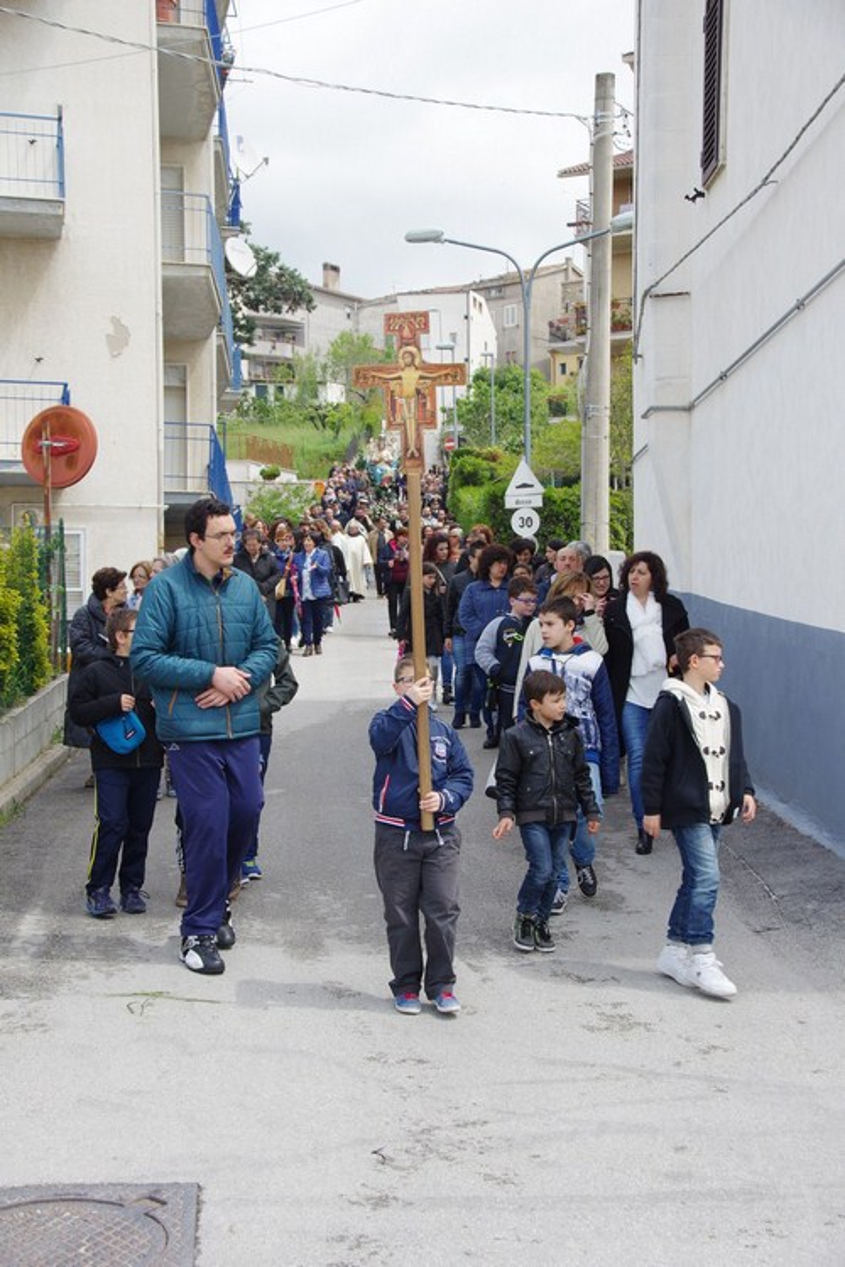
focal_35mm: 64
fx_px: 2253
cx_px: 422
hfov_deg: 21.2
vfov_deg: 31.4
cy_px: 634
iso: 320
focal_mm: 43
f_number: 8
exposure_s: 1/250
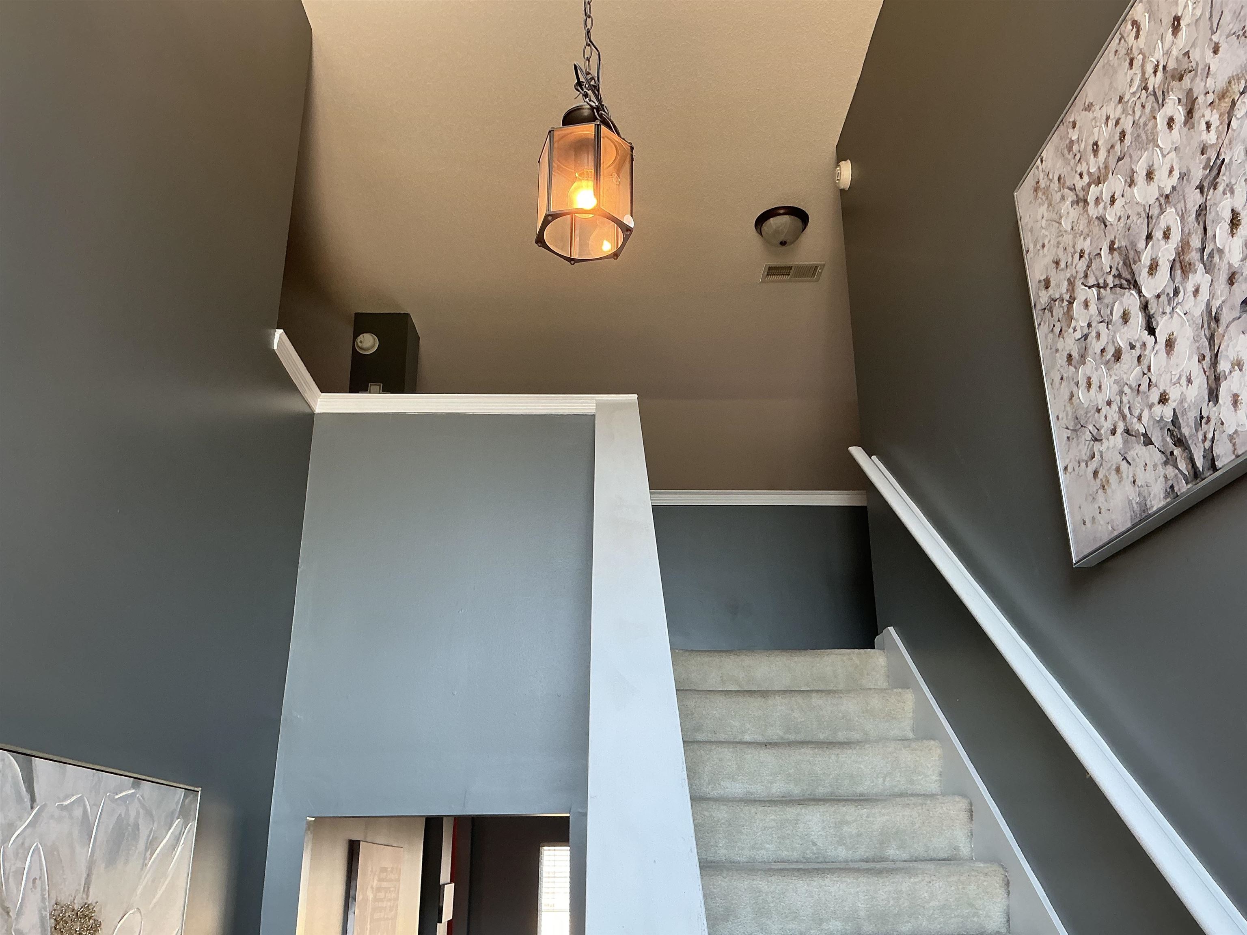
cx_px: 624
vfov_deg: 48.2
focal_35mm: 29
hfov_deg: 61.7
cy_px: 468
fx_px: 1045
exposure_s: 1/60
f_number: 1.8
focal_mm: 3
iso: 40
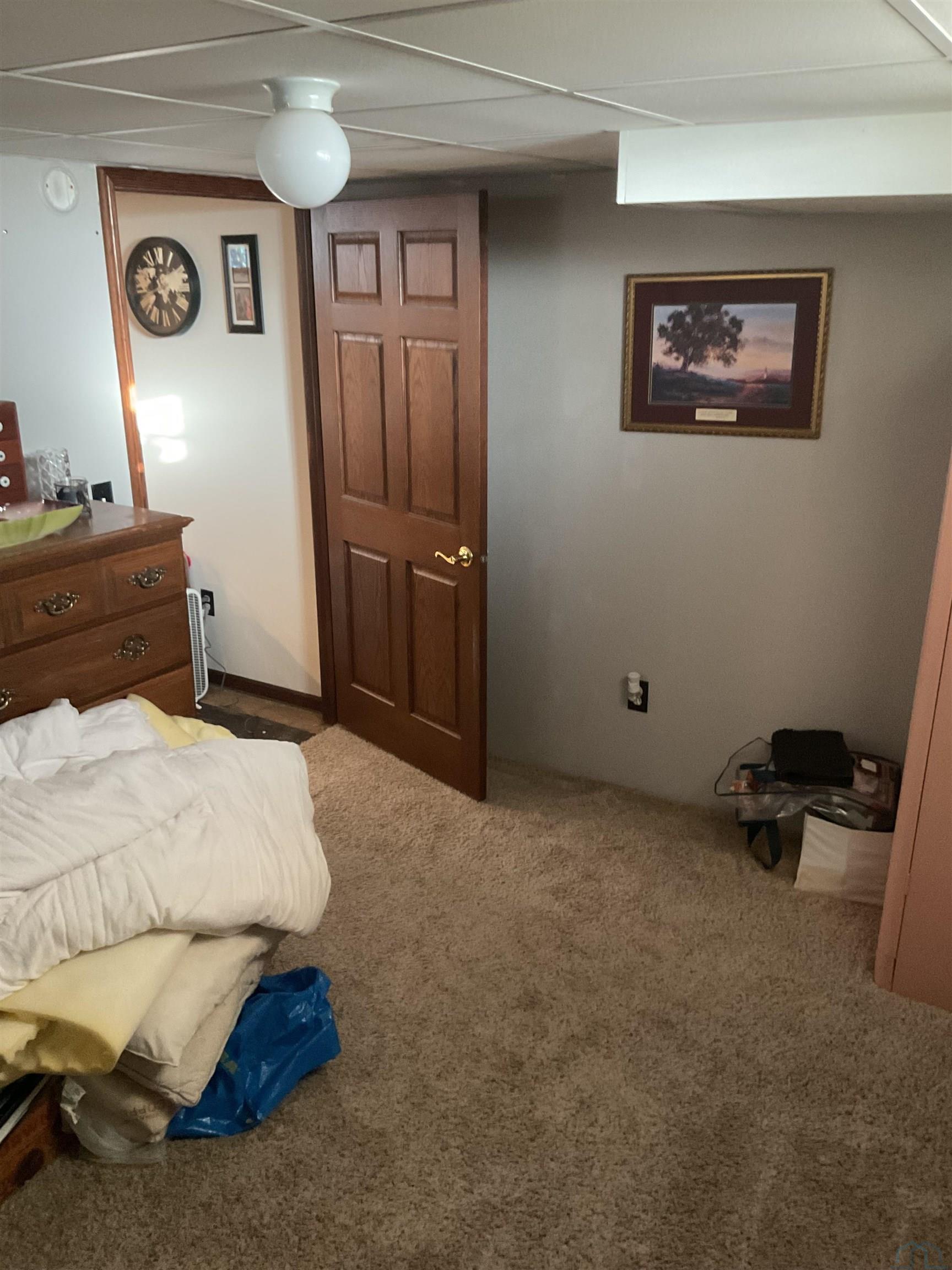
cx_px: 476
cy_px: 635
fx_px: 1063
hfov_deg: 48.2
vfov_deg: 61.7
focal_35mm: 29
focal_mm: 3
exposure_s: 1/30
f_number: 1.8
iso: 320
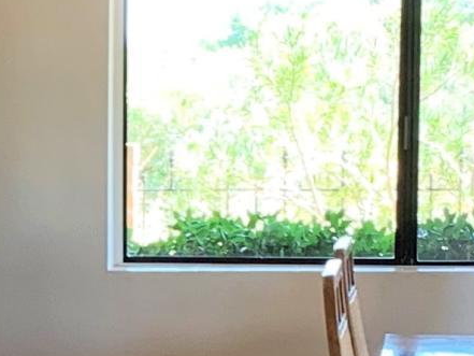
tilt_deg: -6.4
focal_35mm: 177
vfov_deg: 8.3
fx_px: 2424
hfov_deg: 10.8
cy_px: 371
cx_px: -224
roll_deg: +0.7
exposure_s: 1/60
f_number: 1.8
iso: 64
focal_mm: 4.25
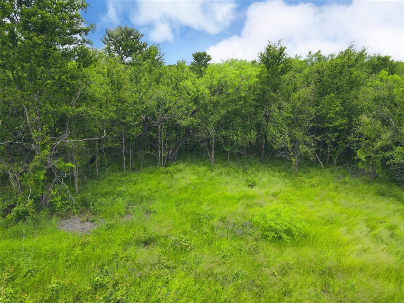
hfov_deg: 71.6
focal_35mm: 24
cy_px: 152
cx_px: 202
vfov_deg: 56.8
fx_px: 280
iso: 100
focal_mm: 4.5
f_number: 2.8
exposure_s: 1/500
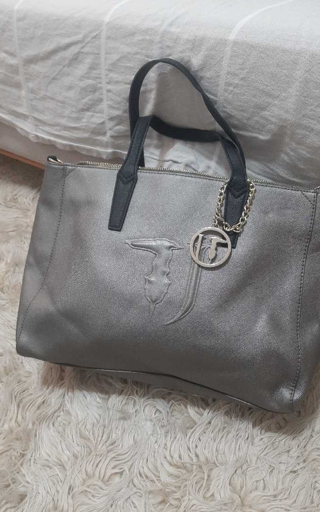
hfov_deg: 44.5
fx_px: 391
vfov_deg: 66.5
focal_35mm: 28
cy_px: 256
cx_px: 174
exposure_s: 1/50
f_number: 1.7
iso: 160
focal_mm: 3.93
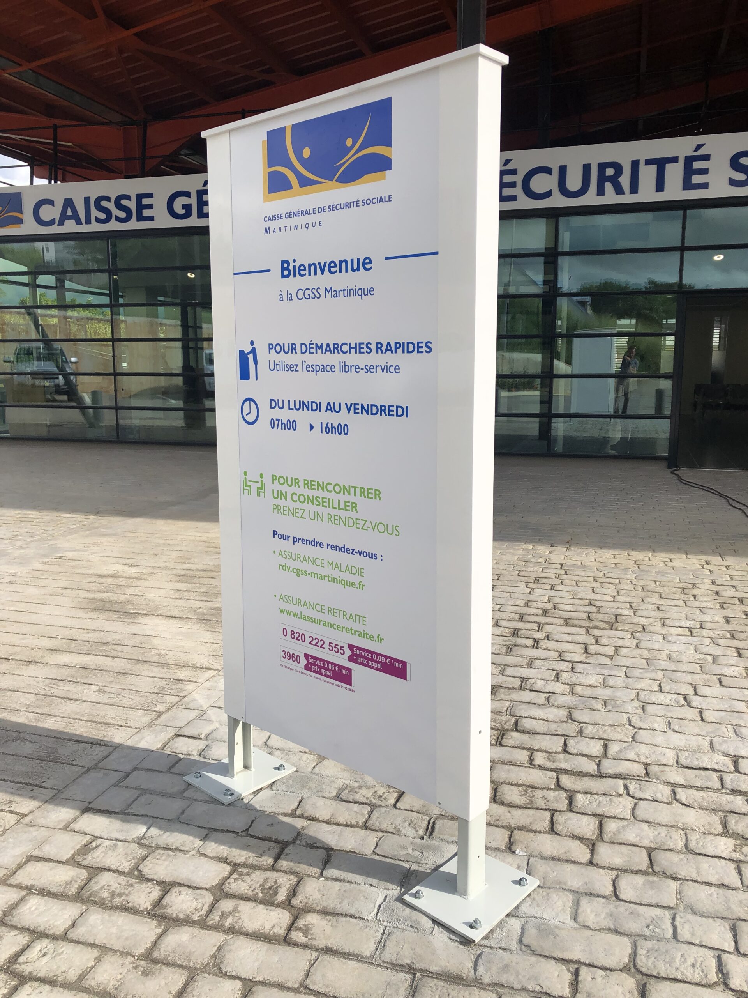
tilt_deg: -9.5
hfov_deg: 49.7
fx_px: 807
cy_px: 499
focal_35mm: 28
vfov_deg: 63.4
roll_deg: +0.4
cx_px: 374
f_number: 1.8
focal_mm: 3.99
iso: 20
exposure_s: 1/1499
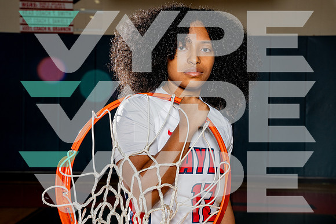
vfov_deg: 22.0
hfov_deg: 32.4
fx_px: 578
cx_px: 169
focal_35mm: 62
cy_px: 111
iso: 320
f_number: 8
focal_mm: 58
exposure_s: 1/250
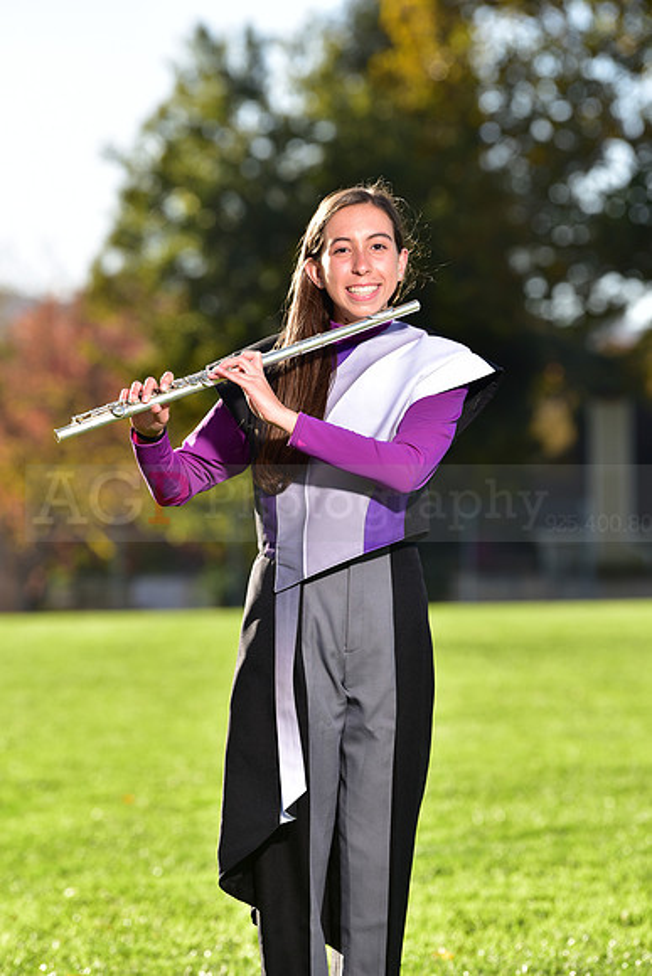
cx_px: 326
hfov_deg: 7.6
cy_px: 488
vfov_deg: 11.4
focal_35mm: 180
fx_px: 4887
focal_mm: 180
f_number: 5
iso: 80
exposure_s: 1/250
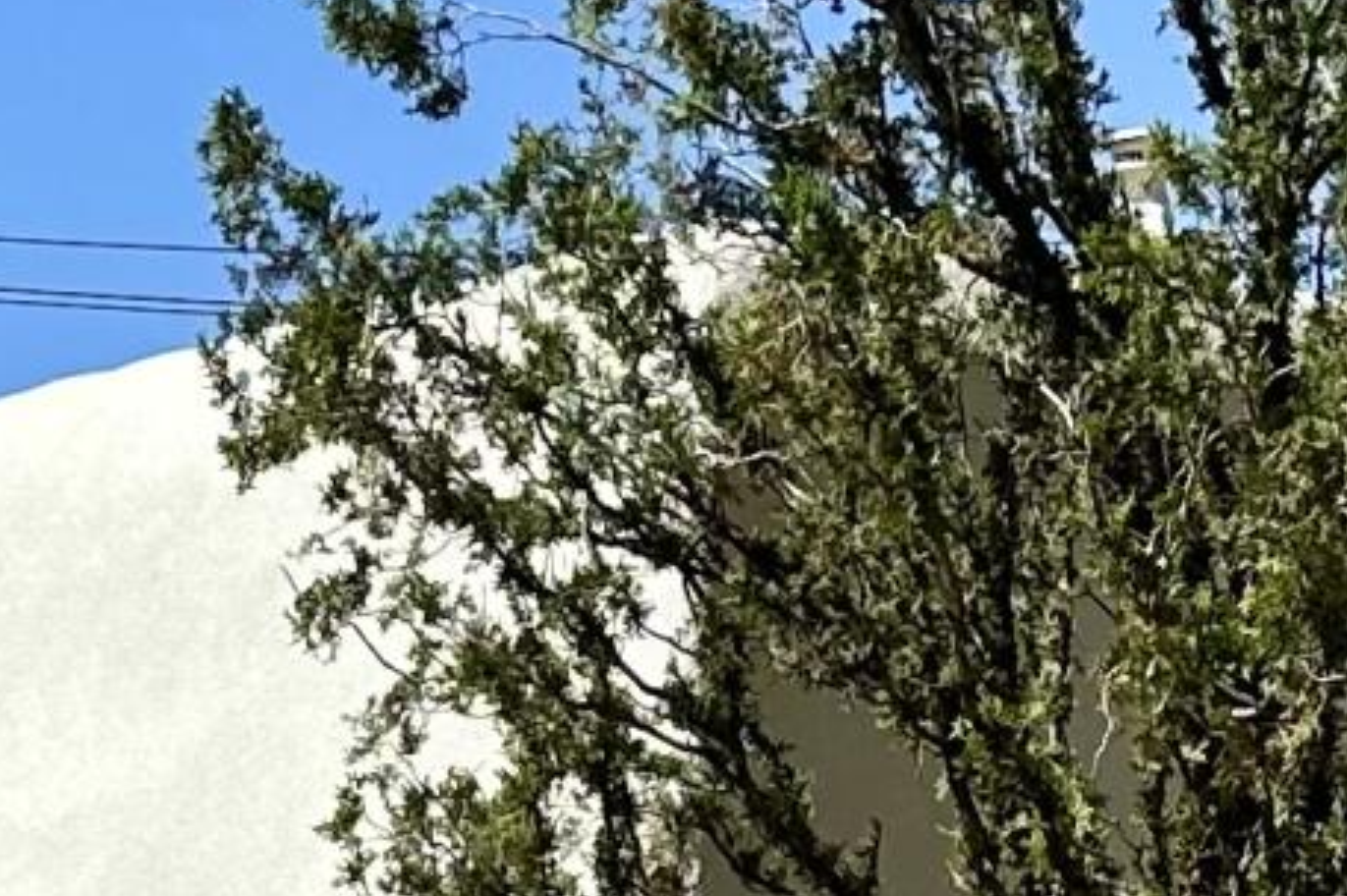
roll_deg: -0.1
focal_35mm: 164
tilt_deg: -7.7
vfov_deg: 7.8
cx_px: 348
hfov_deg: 12.5
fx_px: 6132
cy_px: 2143
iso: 80
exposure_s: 1/5000
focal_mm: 6.86
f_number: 1.78
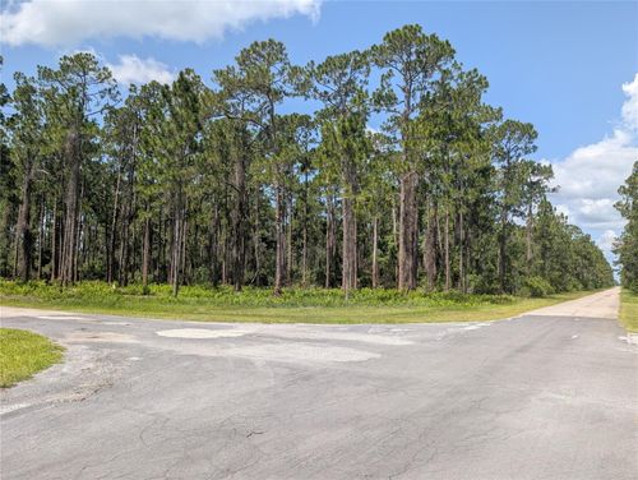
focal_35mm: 24
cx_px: 319
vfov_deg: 56.9
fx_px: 443
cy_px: 240
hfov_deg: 71.5
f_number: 1.68
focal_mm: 6.9
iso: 24
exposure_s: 1/897
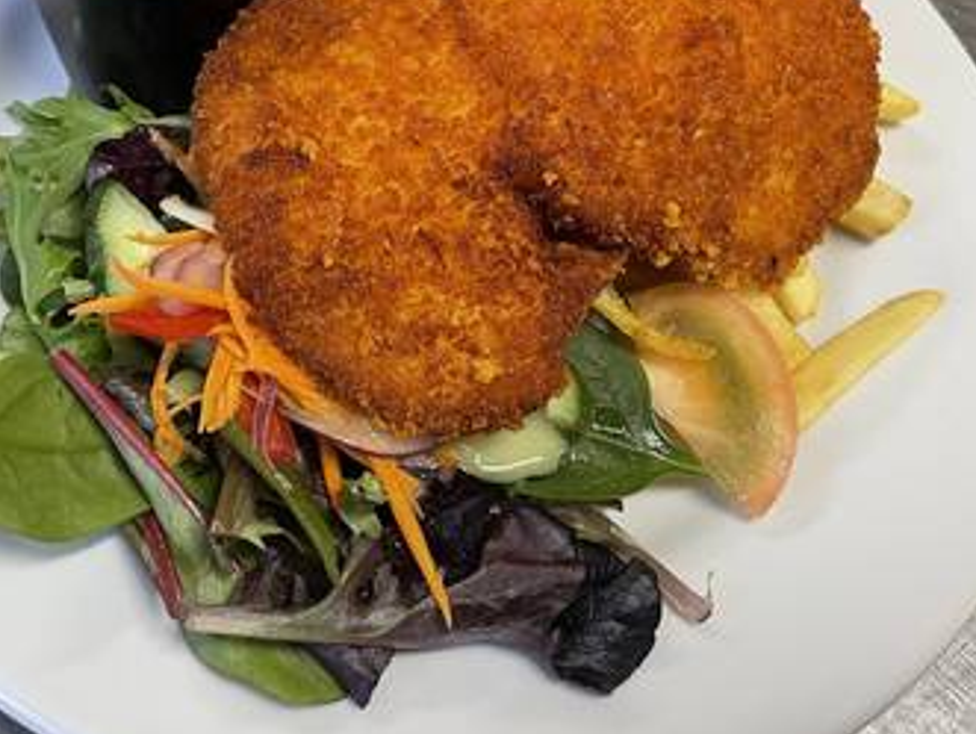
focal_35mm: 46
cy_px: 230
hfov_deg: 40.5
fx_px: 1298
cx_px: 292
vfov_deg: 31.3
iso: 80
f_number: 1.6
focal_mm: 4.2
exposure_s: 1/50
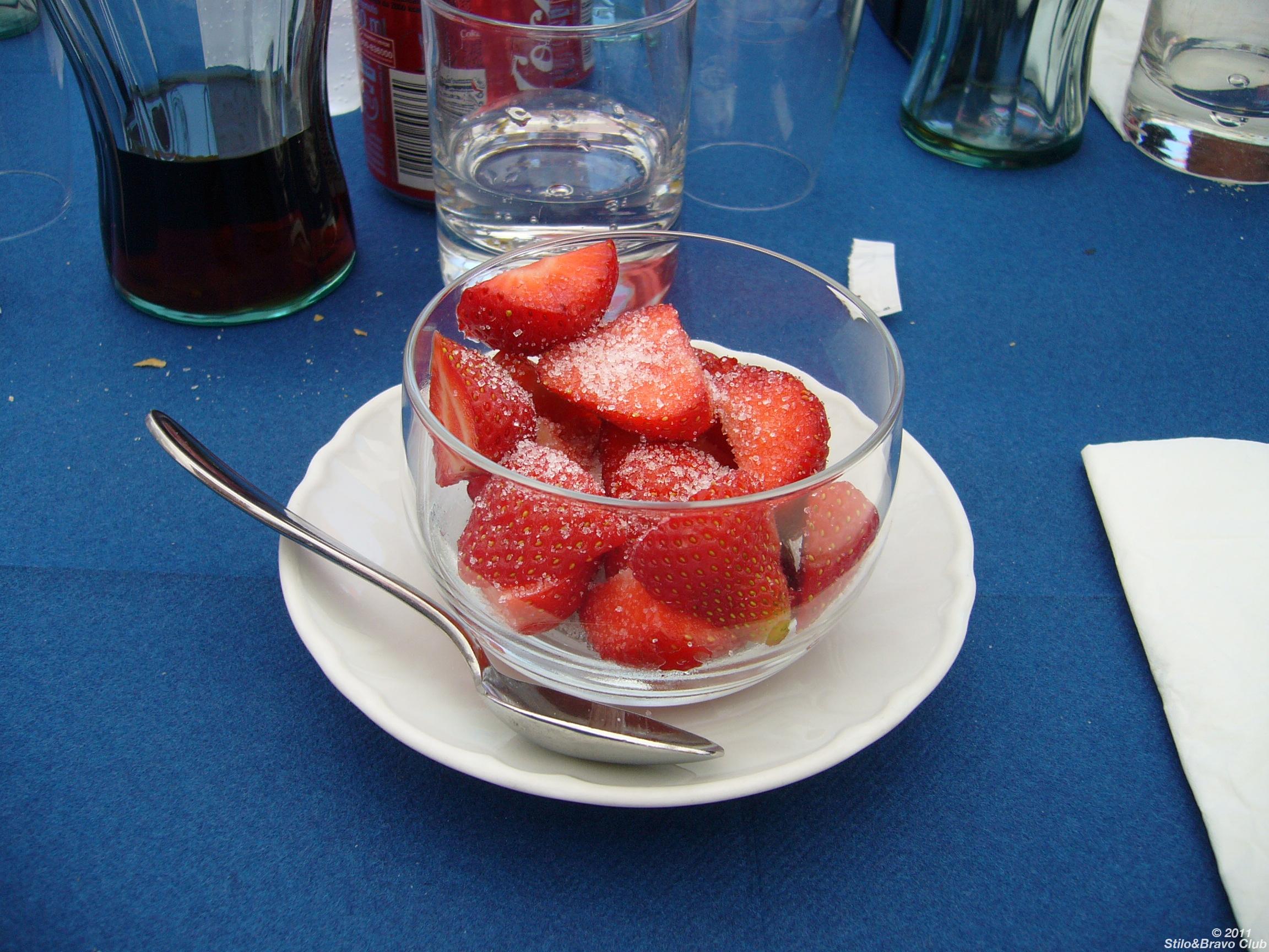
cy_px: 476
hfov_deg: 52.6
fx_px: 1283
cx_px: 634
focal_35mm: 35
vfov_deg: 40.7
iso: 64
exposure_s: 1/500
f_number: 2.8
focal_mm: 5.8
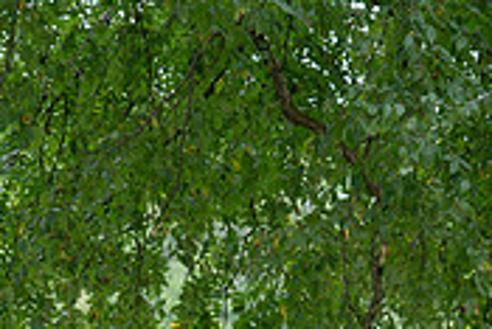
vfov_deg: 3.7
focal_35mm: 368
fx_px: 5033
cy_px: 522
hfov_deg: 5.6
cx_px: -202
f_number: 4
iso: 250
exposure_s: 1/200
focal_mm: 109
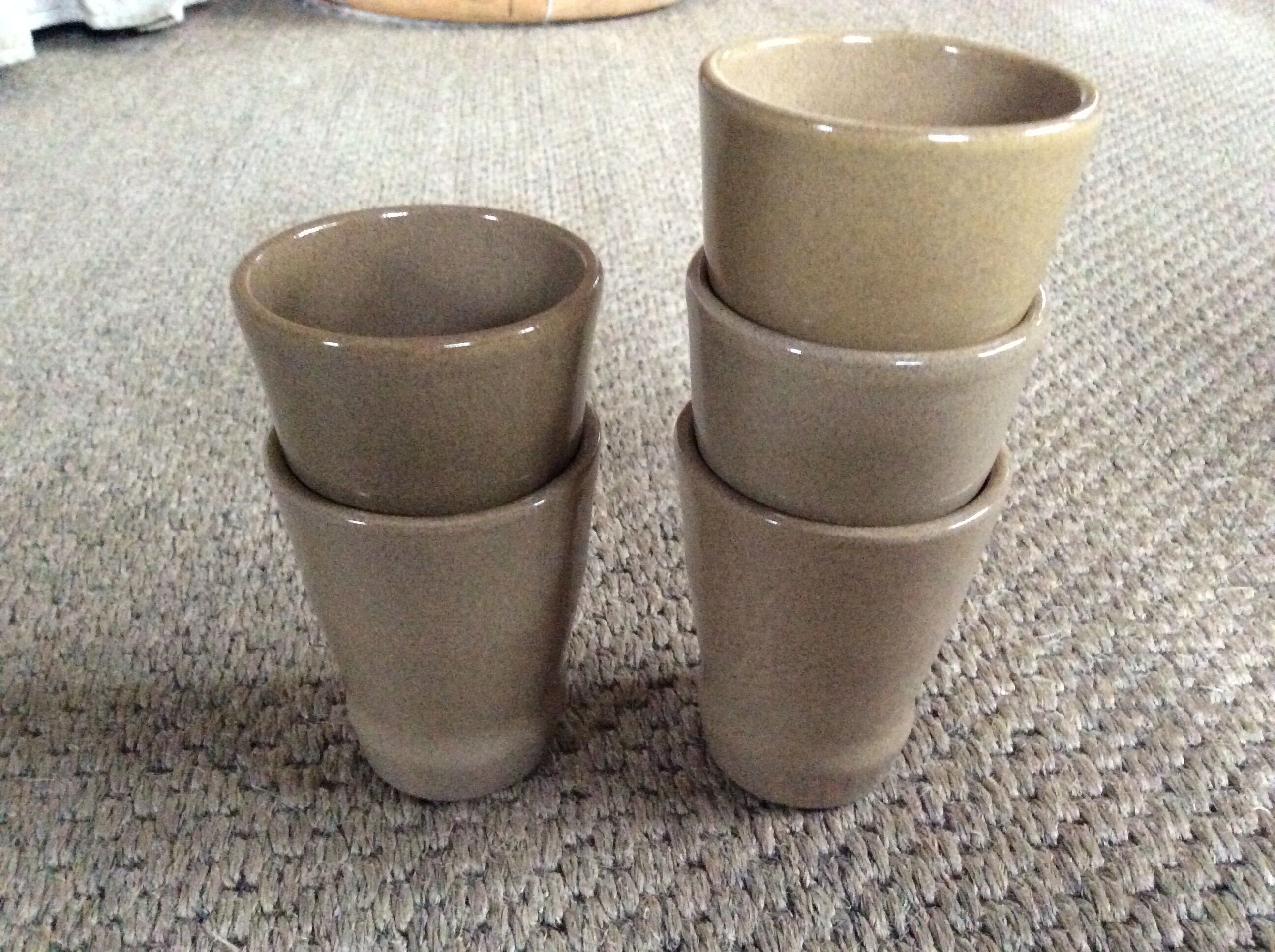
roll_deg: -0.3
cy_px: 476
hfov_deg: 56.9
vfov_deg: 44.1
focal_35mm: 32
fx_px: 1177
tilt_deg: -33.4
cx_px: 638
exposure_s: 1/17
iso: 640
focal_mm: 3.3
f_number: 2.4
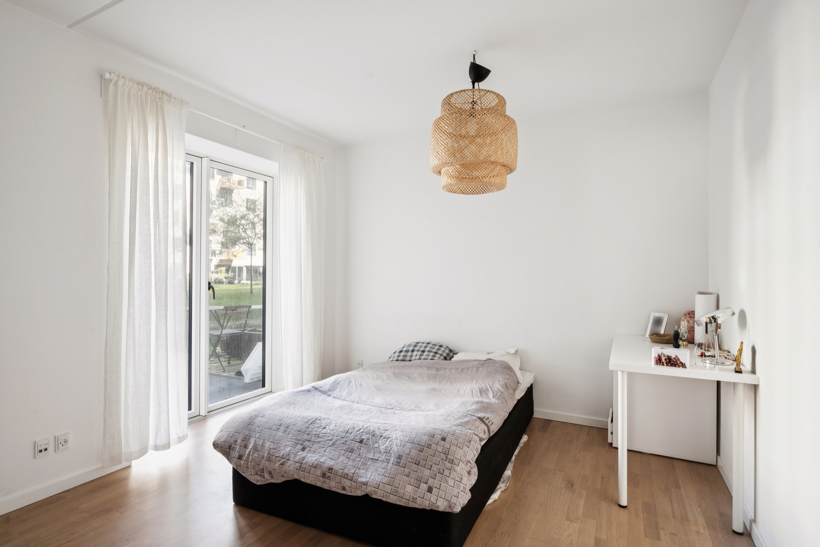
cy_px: 274
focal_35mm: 18
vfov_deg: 67.4
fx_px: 410
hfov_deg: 90.0
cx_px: 410
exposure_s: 1/30
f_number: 9
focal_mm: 18
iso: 640
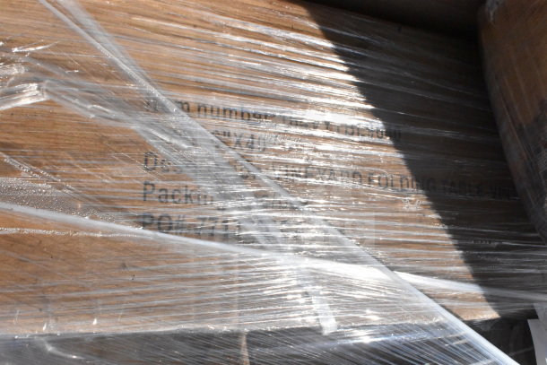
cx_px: 274
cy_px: 182
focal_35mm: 38
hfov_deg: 51.3
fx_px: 570
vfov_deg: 35.5
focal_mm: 25
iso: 6400
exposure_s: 1/3200
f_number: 25
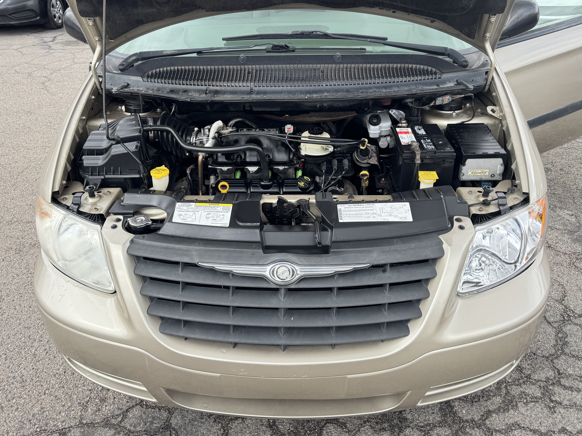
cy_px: 182
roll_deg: +0.4
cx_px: 287
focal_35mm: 30
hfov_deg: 60.0
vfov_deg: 46.6
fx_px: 504
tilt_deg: -25.7
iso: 80
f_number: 1.78
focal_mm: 6.76
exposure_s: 1/853
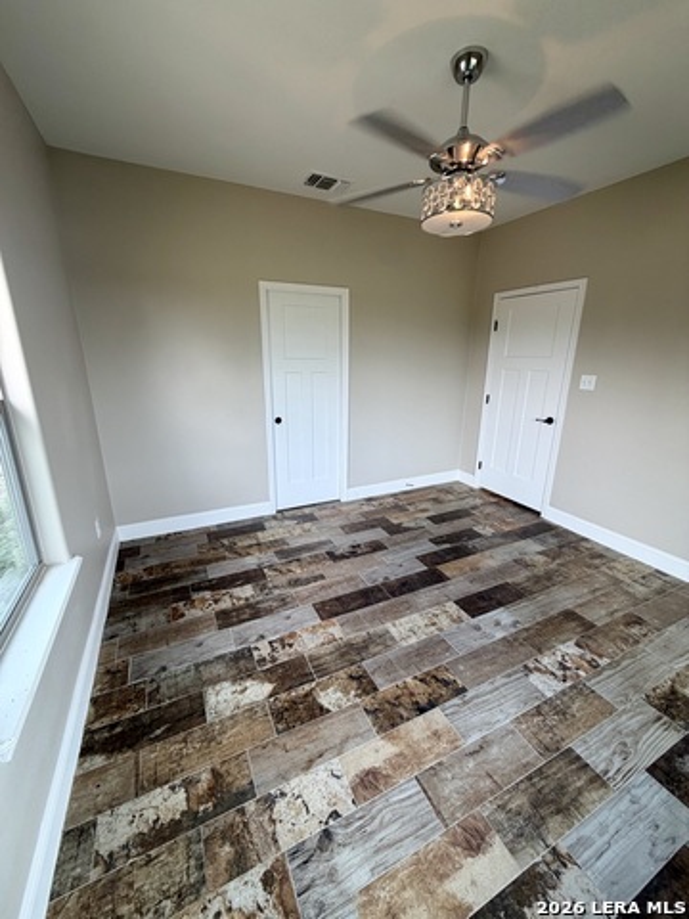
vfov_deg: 102.1
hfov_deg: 85.7
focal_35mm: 14
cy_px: 460
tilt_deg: -14.9
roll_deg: -1.1
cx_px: 344
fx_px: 372
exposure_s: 1/120
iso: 80
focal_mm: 2.22
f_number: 2.2
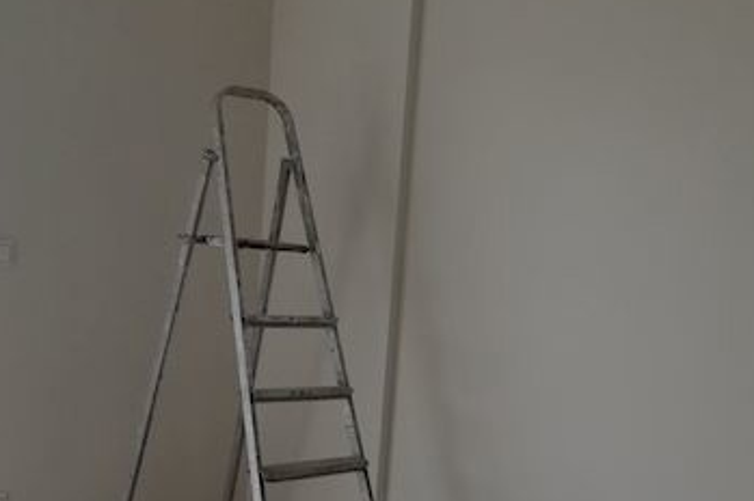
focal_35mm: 58
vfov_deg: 23.1
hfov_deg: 34.5
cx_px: 354
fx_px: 1214
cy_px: 382
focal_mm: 3.81
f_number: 2.2
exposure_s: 1/50
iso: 64
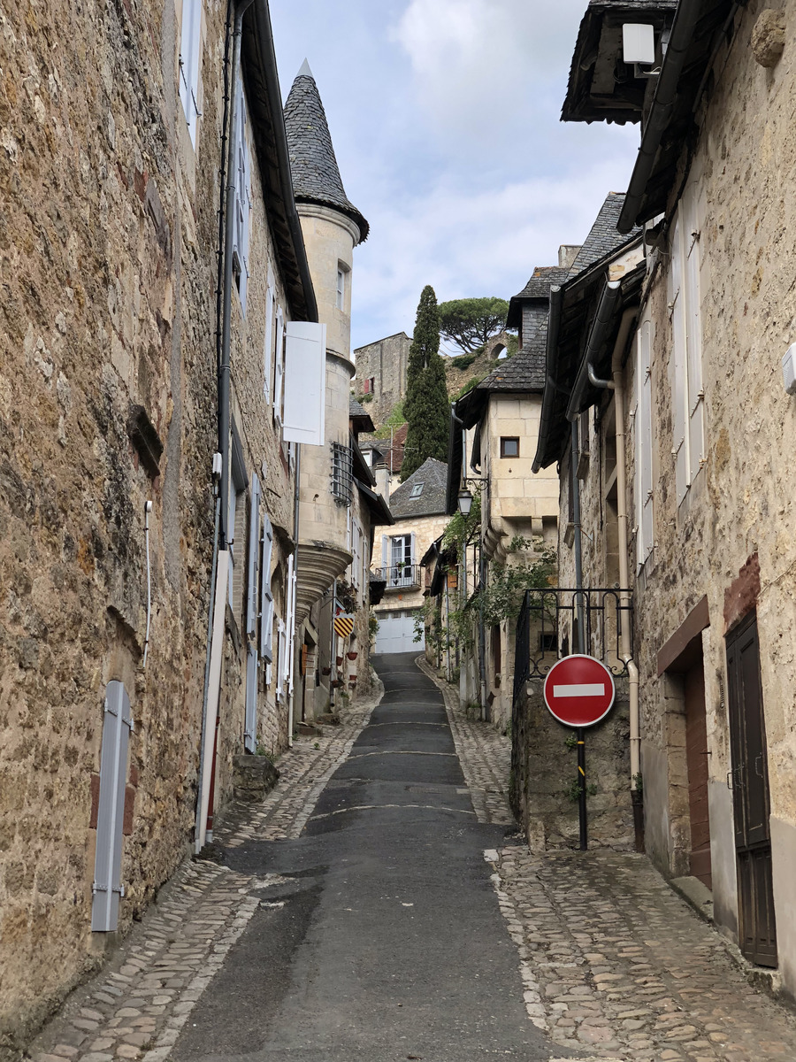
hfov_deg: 28.0
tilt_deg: +14.8
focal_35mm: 52
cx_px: 398
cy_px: 531
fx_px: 1594
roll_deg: -0.1
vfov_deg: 36.8
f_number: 2.4
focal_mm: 6
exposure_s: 1/378
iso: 16
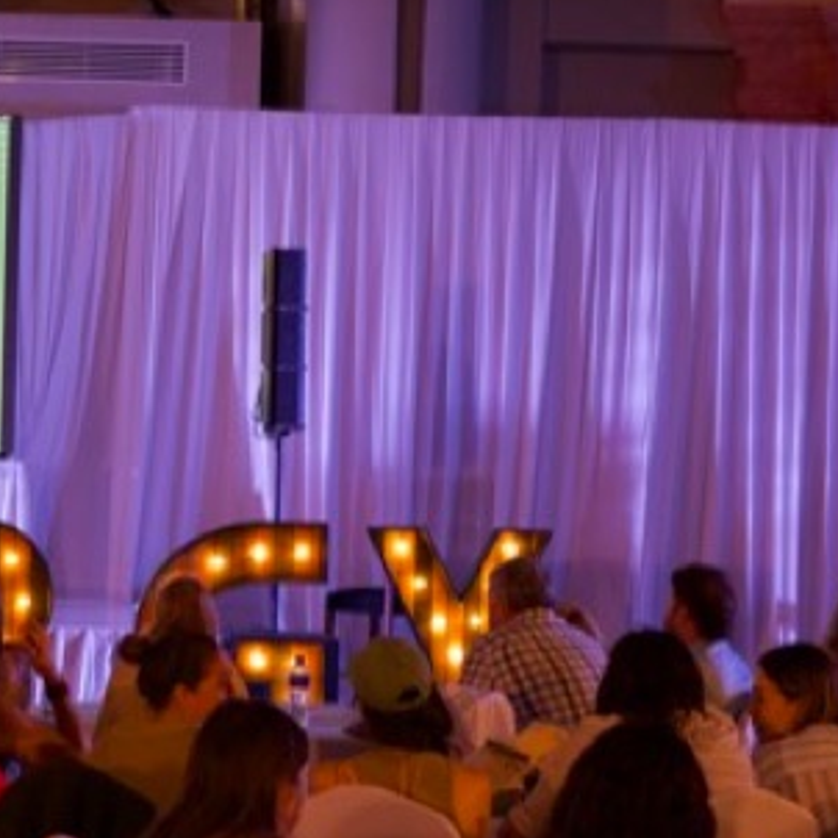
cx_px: -577
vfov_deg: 11.3
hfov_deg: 10.7
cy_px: 551
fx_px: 4245
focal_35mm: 155
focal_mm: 50
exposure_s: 1/100
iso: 1000
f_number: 3.5
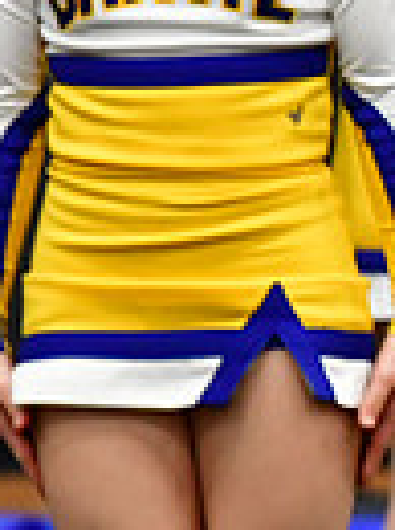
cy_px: 96
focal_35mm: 1292
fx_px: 19722
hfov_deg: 1.1
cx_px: 1059
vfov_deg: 1.5
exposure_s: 1/500
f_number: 3.5
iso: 5000
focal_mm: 200
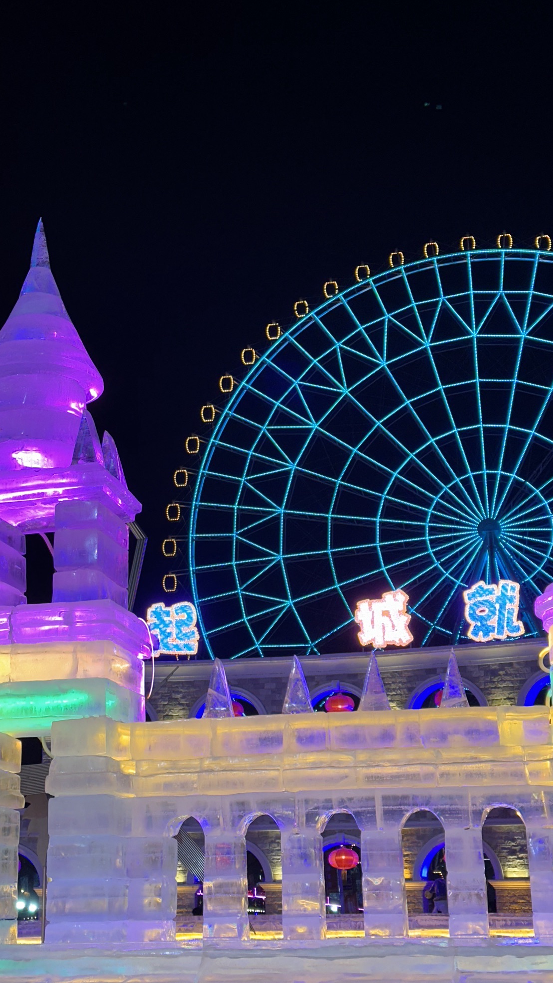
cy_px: 496
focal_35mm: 53
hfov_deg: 22.6
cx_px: 239
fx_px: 1381
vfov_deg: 39.2
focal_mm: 6.86
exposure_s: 1/50
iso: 80
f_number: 1.78
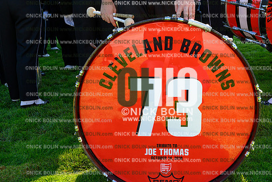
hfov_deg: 46.2
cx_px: 157
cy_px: 95
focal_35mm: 42
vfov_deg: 31.9
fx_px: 317
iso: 800
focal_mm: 35
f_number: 8
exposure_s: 1/640
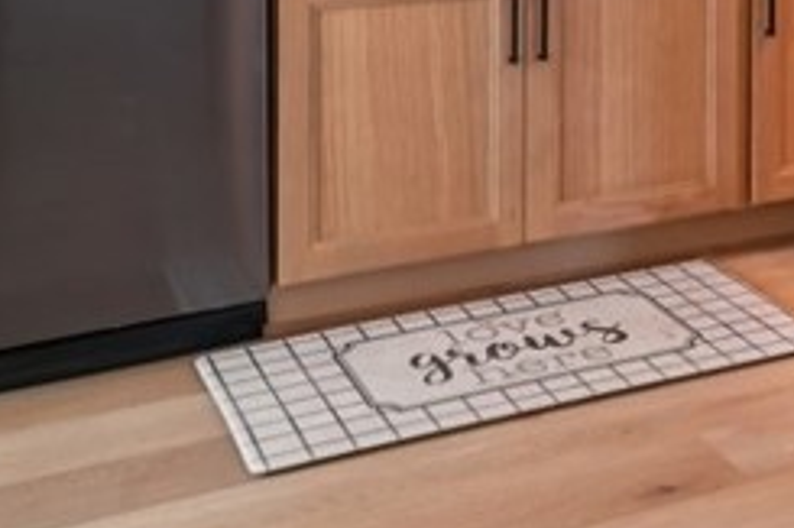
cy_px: -172
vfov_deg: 18.7
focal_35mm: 67
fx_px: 1477
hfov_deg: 27.8
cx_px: 846
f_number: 8
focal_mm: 16
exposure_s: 1/8
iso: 400
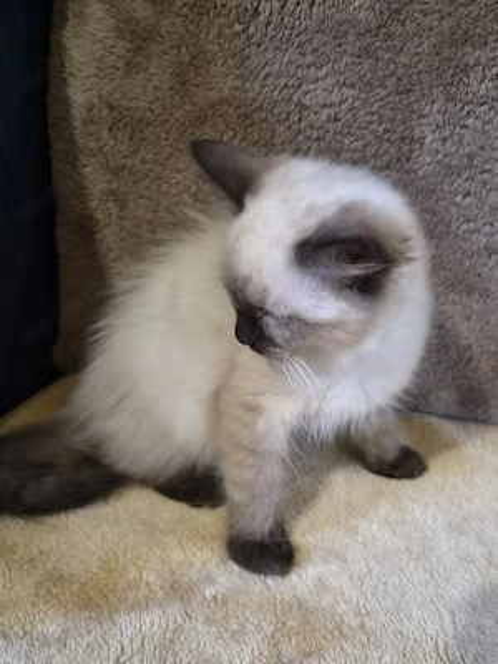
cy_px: 332
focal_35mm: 23
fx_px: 441
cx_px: 249
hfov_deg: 58.9
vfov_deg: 73.9
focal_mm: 5.4
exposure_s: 1/100
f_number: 1.8
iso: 1250
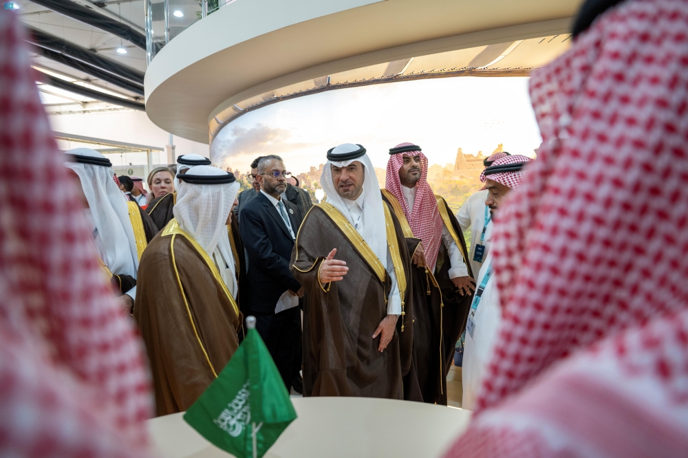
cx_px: 344
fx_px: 458
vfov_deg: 53.1
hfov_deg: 73.8
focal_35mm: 24
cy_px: 229
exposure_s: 1/320
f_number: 2.8
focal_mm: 24
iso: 1250
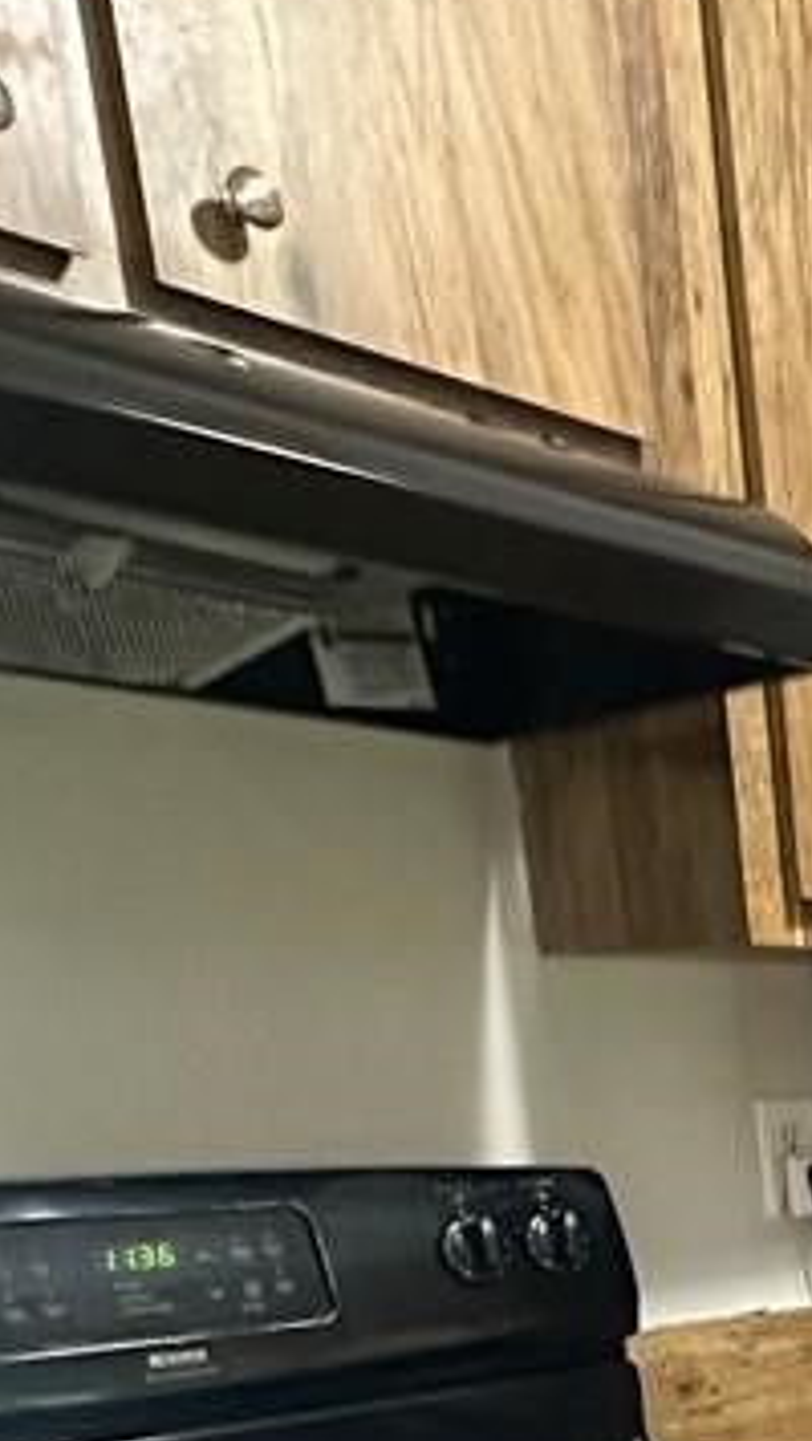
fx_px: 1682
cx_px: 1348
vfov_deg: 39.8
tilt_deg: -15.3
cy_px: 1498
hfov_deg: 21.0
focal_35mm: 44
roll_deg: +1.4
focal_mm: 2.22
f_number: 2.2
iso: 800
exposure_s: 1/60
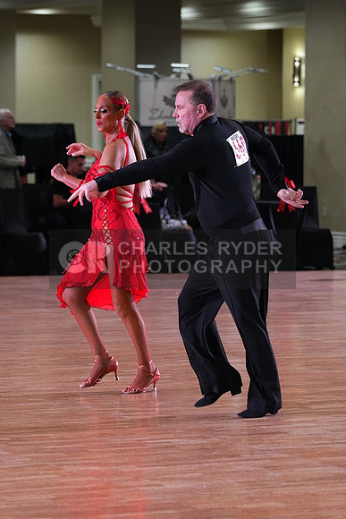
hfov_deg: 7.9
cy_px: 260
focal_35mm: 174
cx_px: 173
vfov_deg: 11.8
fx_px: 2507
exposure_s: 1/320
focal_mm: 174
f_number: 5.6
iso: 5000
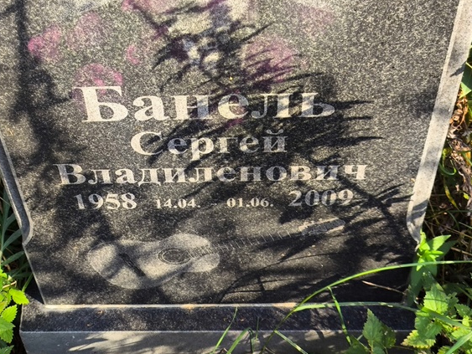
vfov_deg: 20.7
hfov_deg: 27.3
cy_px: 203
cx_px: 188
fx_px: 969
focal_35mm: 71
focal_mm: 4.71
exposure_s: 1/356
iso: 50
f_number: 1.7
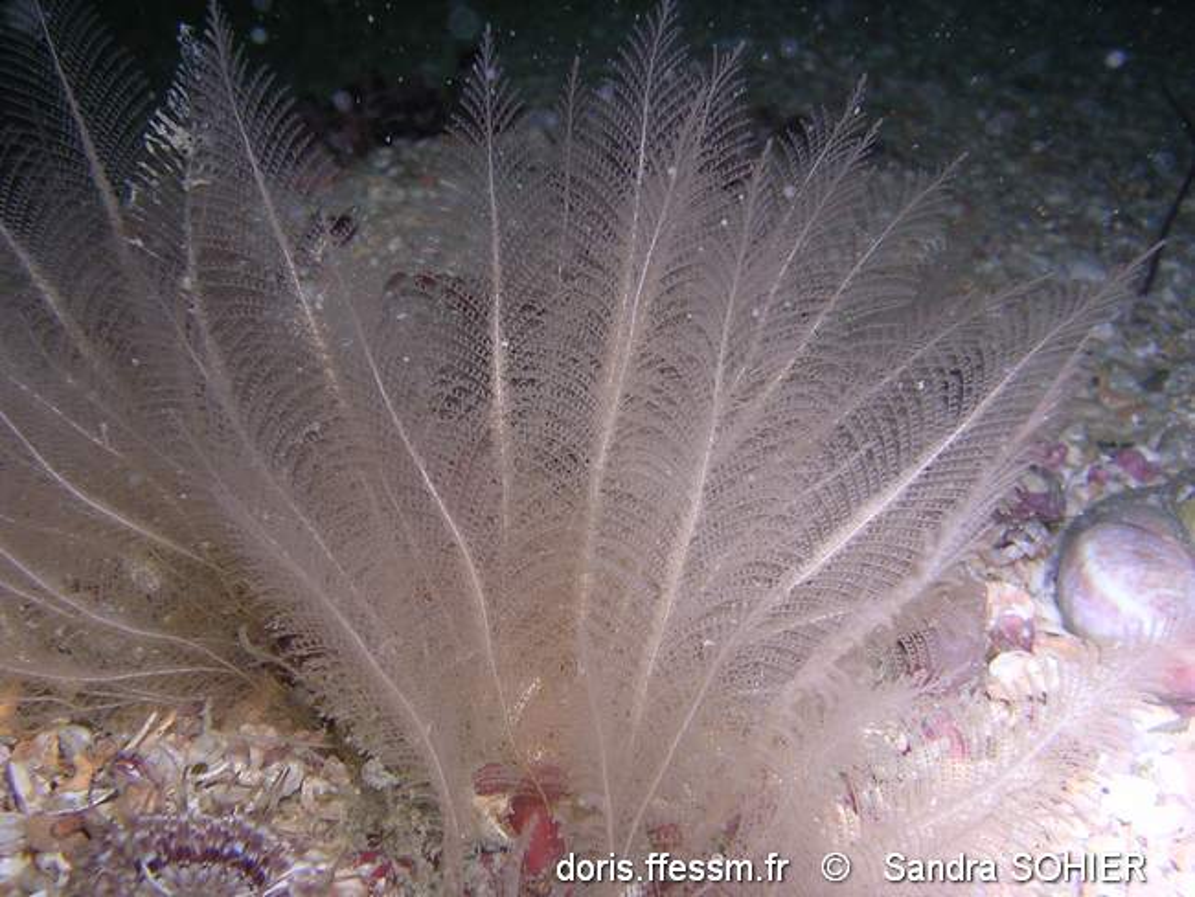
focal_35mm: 38
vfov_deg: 37.7
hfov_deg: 49.0
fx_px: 1312
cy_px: 448
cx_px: 598
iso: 100
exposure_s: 1/60.1
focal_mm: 5.8
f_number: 5.6
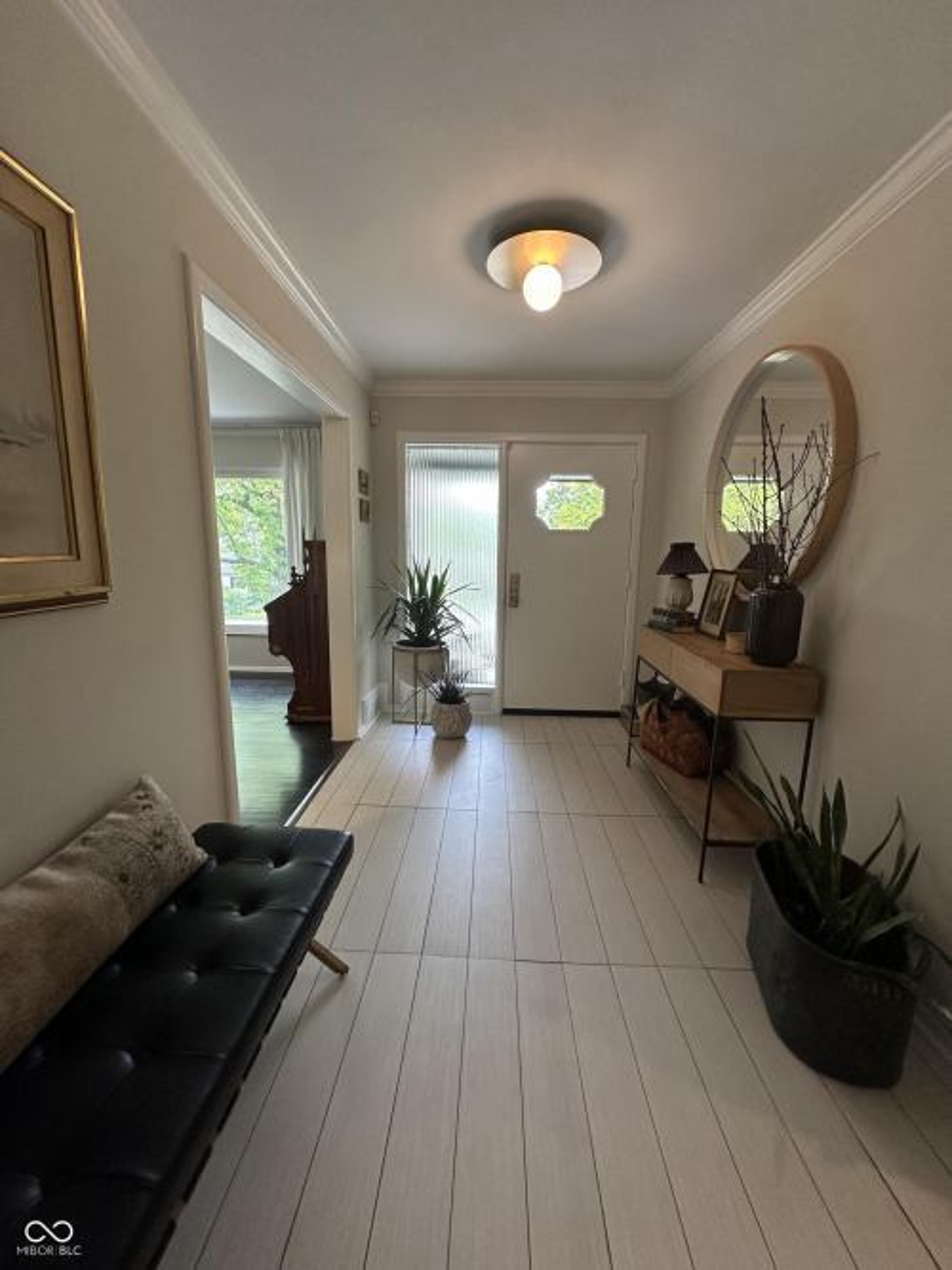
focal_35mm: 14
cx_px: 476
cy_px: 635
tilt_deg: -9.0
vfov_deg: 102.1
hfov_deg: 85.7
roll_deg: -0.4
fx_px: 514
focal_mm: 2.22
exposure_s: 1/120
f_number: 2.2
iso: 200
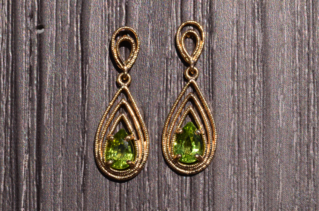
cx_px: 160
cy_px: 106
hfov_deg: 13.1
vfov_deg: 8.7
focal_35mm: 158
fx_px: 1393
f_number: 22
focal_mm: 105
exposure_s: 1/125
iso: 100
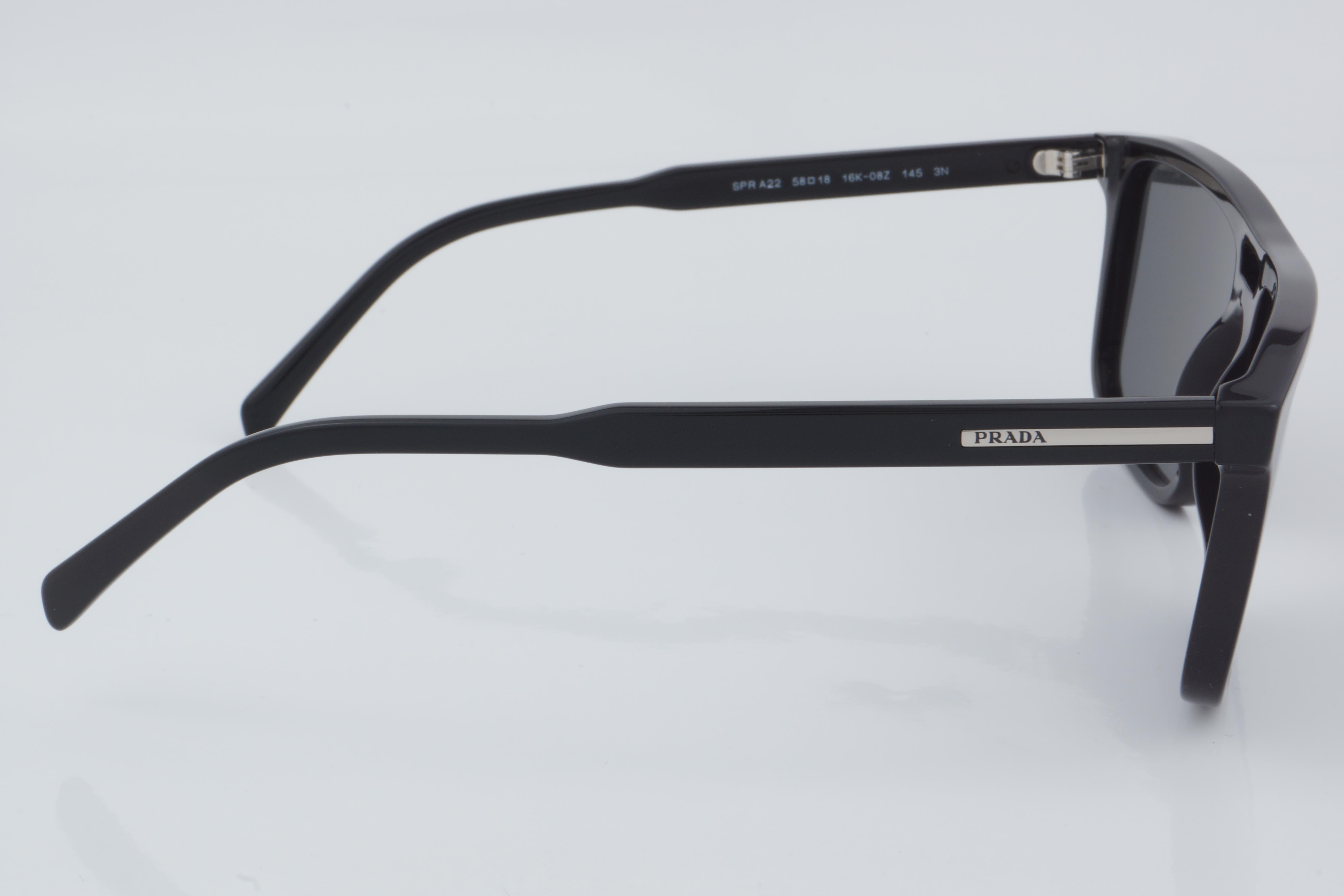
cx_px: 672
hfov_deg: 27.0
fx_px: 2800
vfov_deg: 18.2
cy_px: 448
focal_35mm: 75
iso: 100
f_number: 32
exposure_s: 1/4
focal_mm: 50
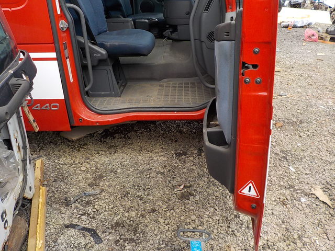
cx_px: 168
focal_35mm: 30
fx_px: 290
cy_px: 126
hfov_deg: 60.0
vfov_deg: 46.8
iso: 125
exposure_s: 1/160
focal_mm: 4.1
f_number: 3.3
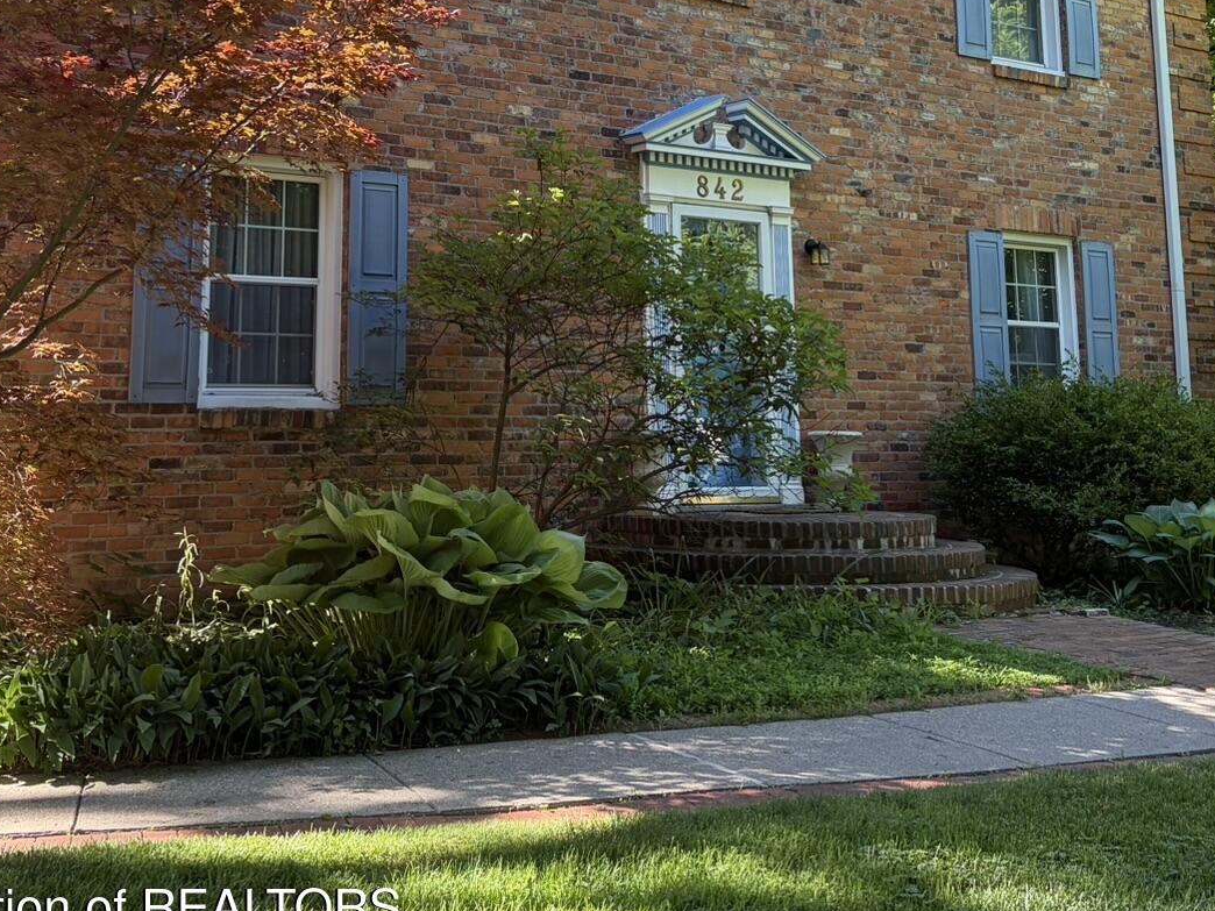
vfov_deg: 27.6
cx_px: 505
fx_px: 1790
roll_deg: +0.9
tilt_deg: +11.3
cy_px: 95
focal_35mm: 51
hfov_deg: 37.4
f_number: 1.6
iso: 50
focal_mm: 5.96
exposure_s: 1/177
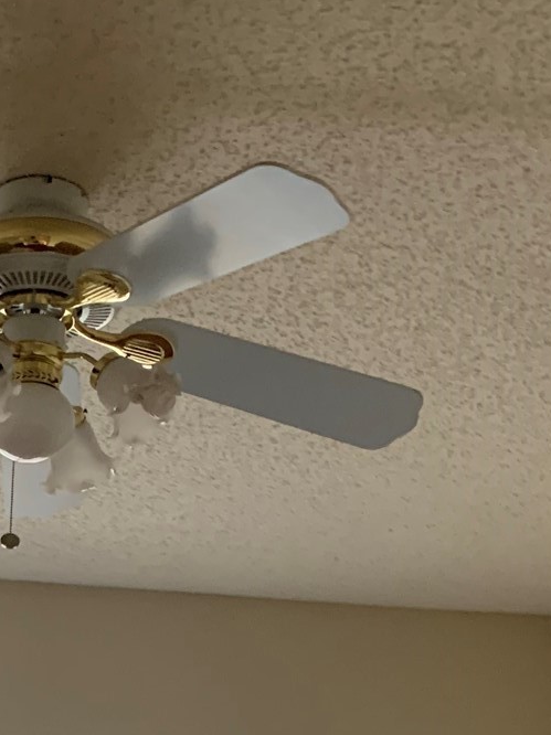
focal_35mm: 80
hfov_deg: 17.6
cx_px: -89
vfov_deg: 20.9
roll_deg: -3.3
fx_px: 1699
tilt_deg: +3.4
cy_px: 1088
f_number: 1.8
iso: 400
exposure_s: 1/46
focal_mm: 4.25
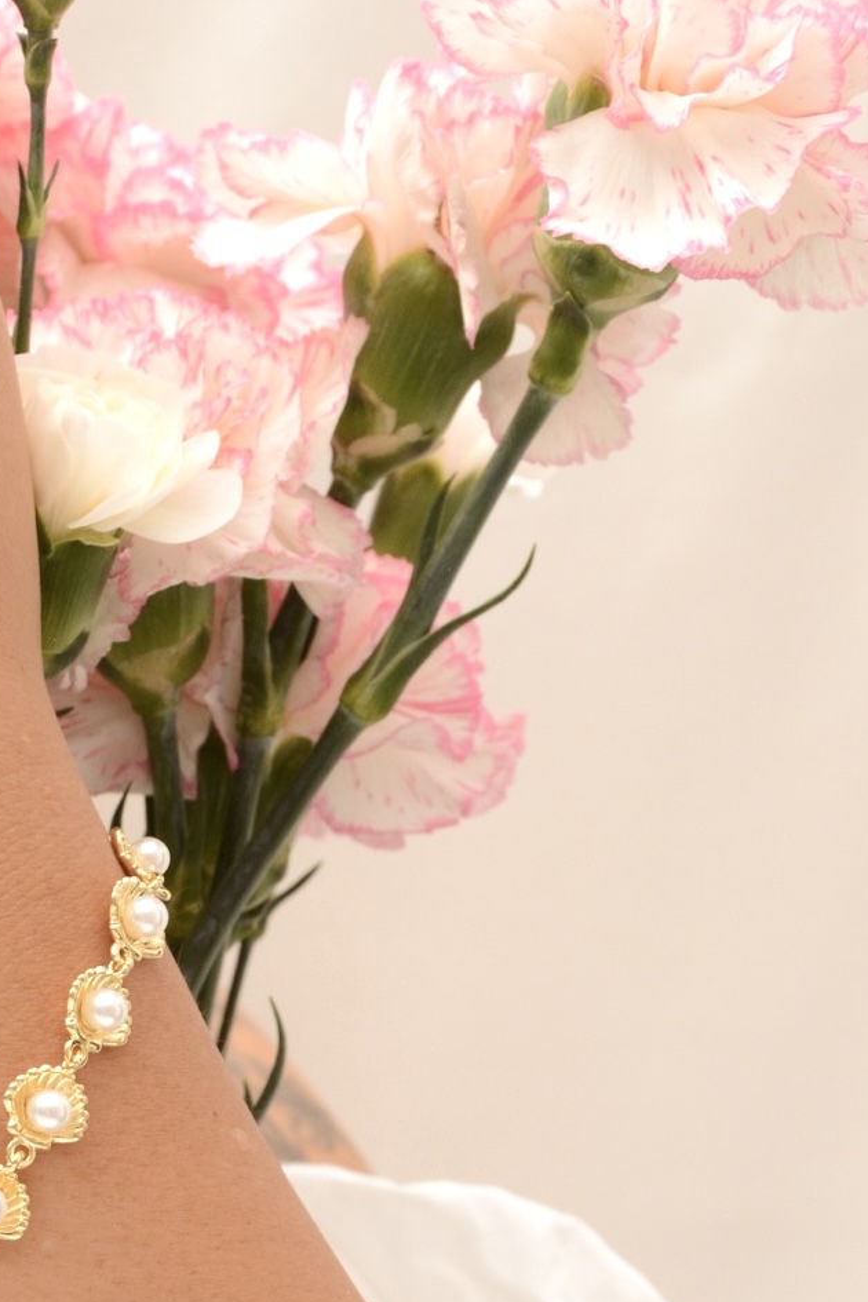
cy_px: 1149
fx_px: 4014
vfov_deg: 18.2
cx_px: 145
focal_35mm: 111
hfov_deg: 12.3
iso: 500
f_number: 8
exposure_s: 1/250
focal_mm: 32
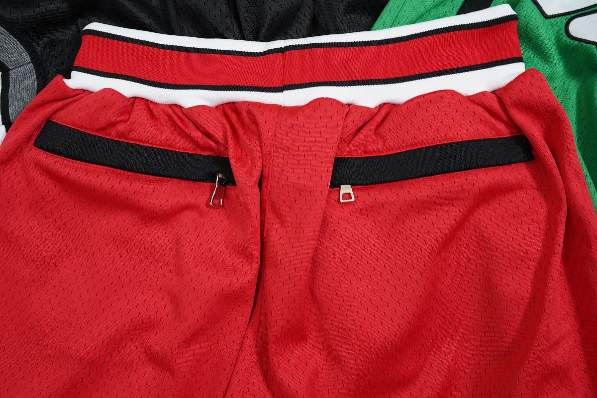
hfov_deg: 54.4
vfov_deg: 37.9
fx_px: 580
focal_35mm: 35
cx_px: 298
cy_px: 199
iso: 1600
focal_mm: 35
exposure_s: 1/100
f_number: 10
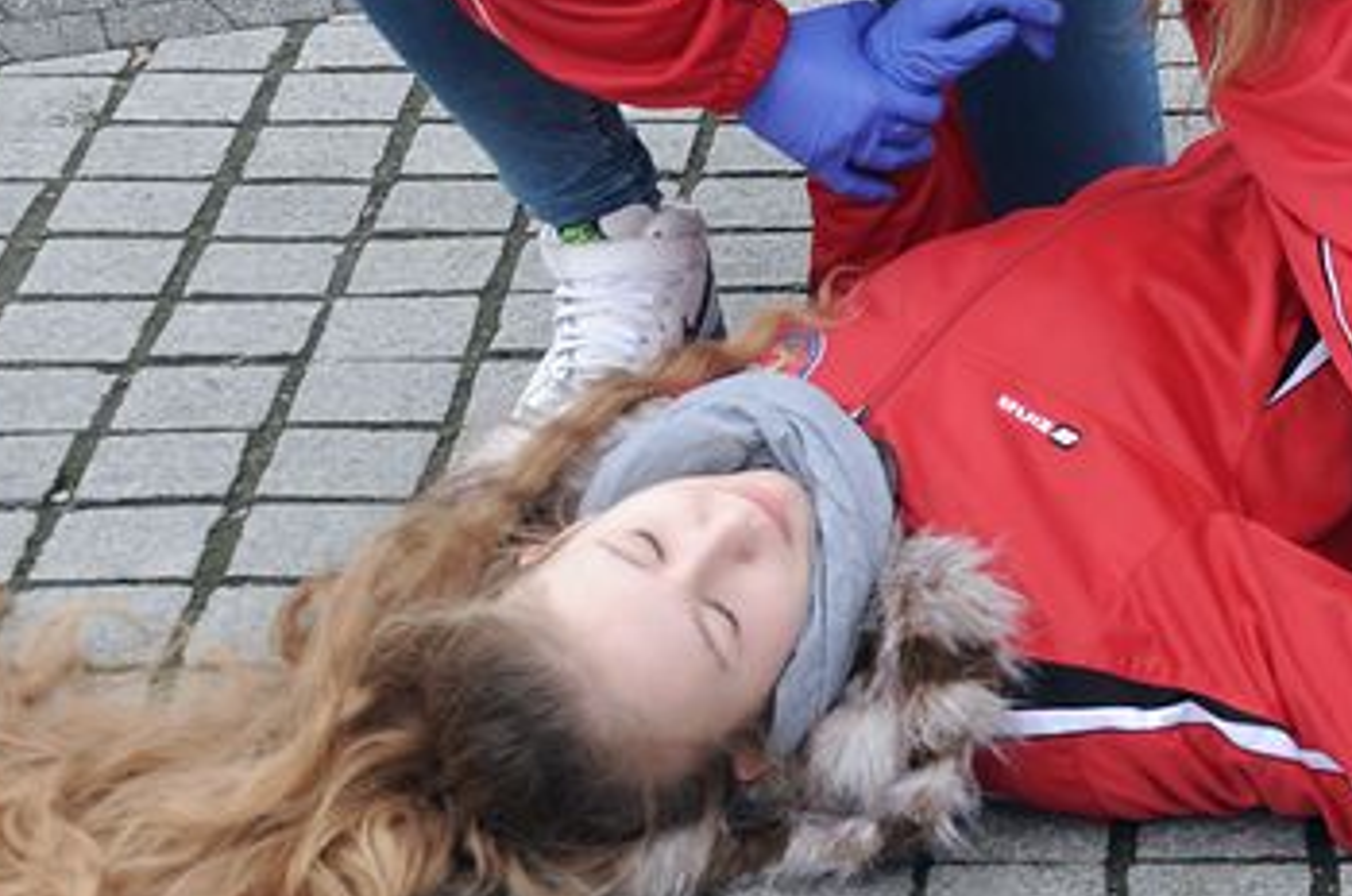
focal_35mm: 124
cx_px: 1213
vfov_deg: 10.9
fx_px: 4648
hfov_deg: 16.3
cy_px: -14
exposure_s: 1/125
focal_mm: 34
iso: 200
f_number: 5.6
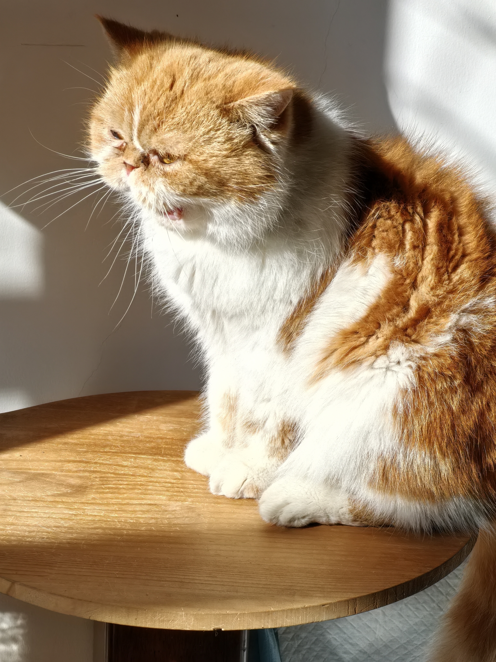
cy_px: 331
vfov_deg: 26.3
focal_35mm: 74
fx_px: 1414
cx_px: 248
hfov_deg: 19.9
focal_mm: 8.1
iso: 50
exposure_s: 1/1203
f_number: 2.4
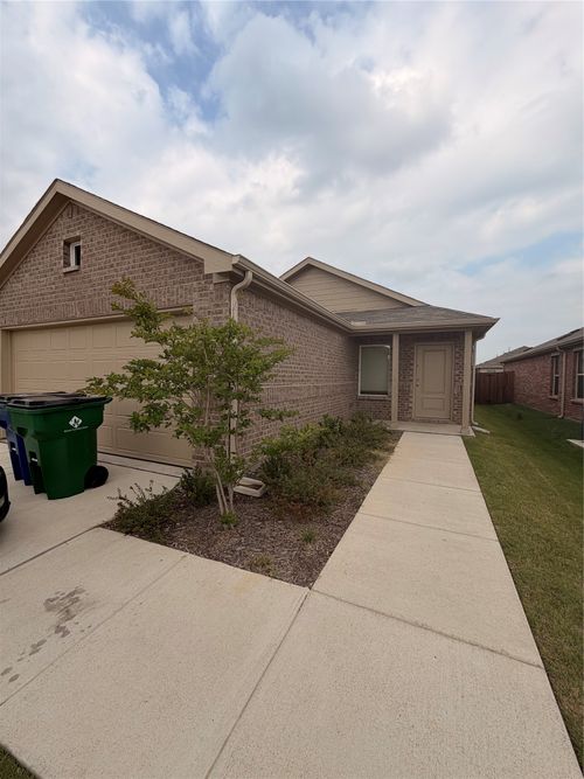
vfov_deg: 102.1
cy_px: 390
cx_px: 292
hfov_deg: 85.7
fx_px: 315
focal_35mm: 14
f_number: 2.2
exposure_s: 1/830
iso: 20
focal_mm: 2.22
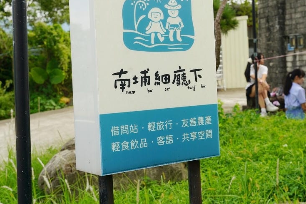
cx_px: 197
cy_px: 65
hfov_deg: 32.2
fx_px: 527
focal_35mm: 62
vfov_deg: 21.8
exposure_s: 1/100
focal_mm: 38
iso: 100
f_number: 5.6
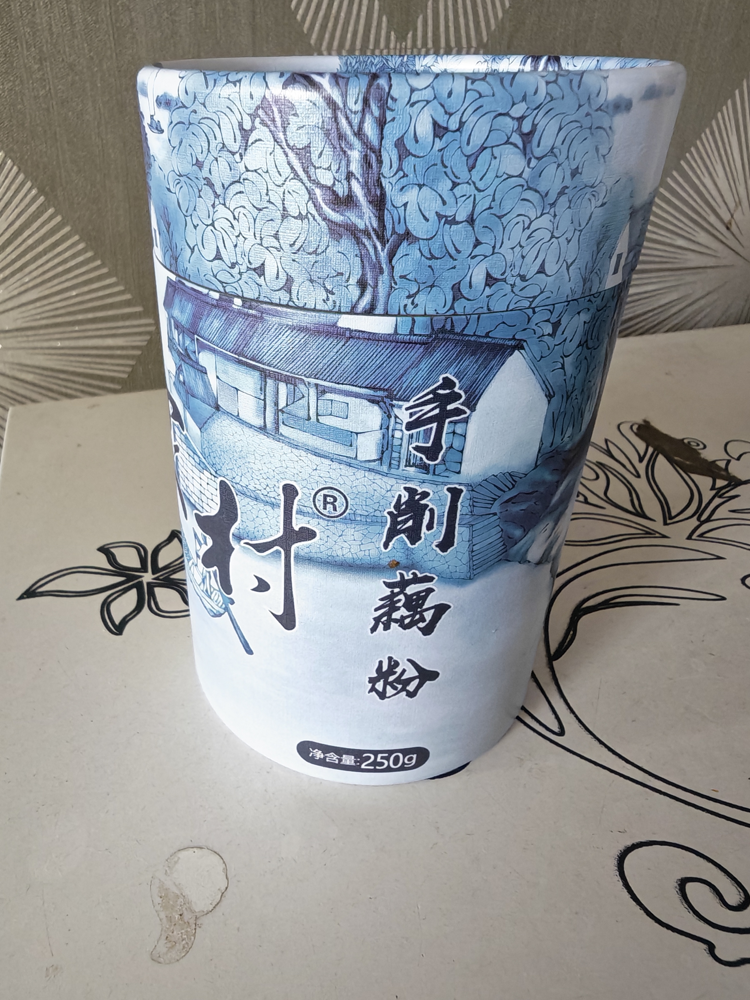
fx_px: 693
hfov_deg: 56.8
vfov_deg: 71.6
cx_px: 375
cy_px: 500
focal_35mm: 24
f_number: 2
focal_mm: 1.82
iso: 200
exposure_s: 1/50
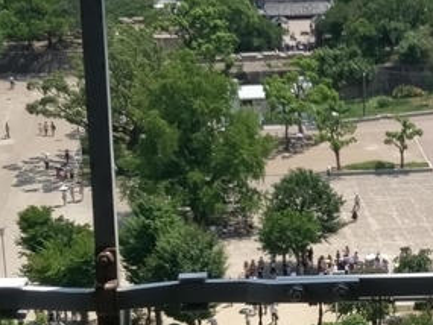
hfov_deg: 25.7
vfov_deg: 20.0
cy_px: 248
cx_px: 400
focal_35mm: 73
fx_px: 914
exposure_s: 1/2743
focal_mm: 4.58
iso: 100
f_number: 1.8
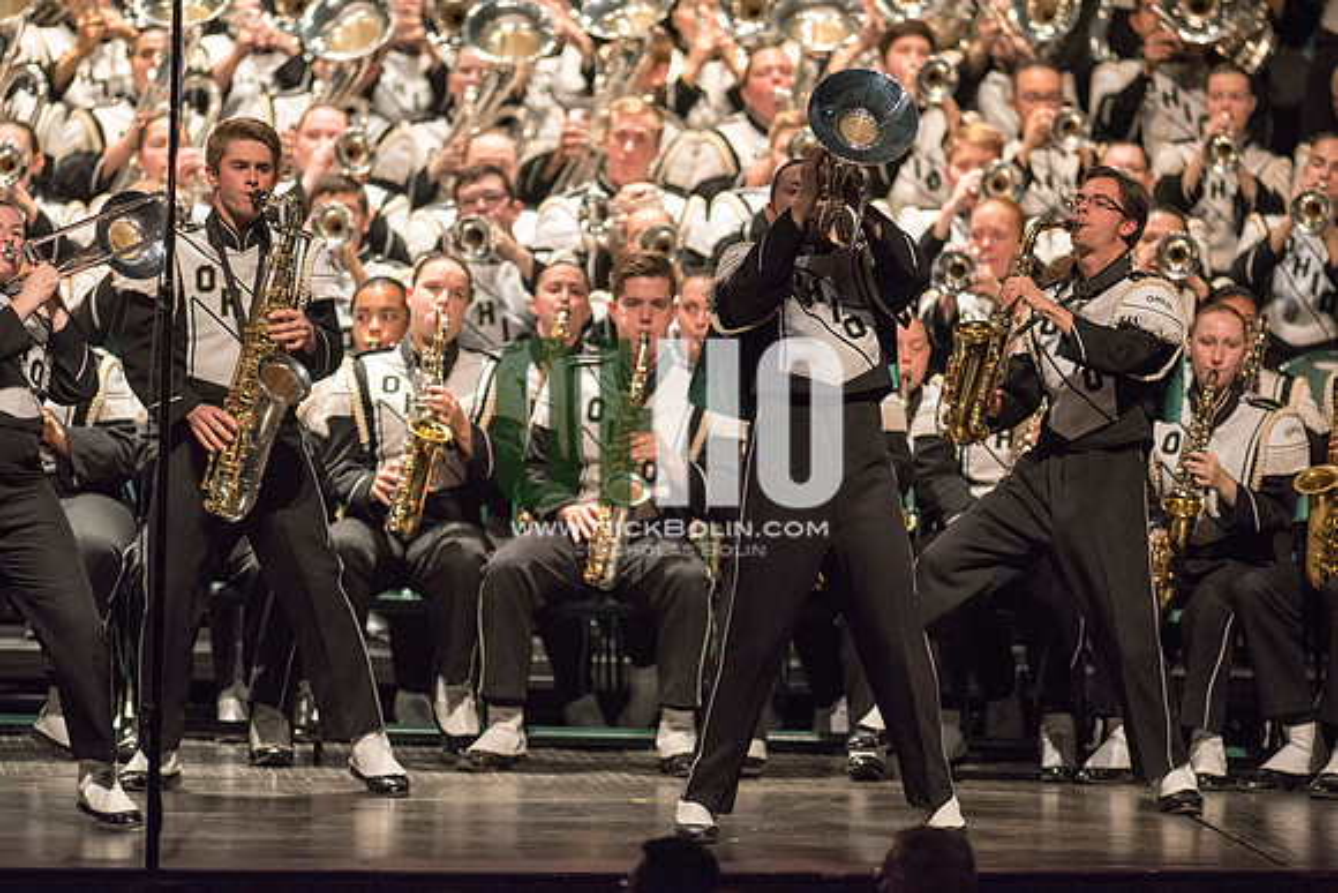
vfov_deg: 4.6
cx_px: 669
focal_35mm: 300
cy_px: 446
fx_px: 11152
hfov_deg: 6.9
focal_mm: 300
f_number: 2.8
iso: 4000
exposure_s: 1/500
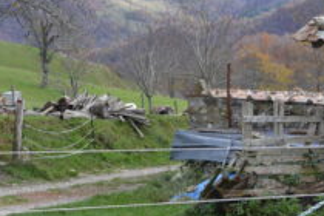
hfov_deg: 17.5
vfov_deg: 11.8
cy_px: 174
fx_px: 1044
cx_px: 247
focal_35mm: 116
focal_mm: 28
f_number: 5.6
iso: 100
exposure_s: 1/125
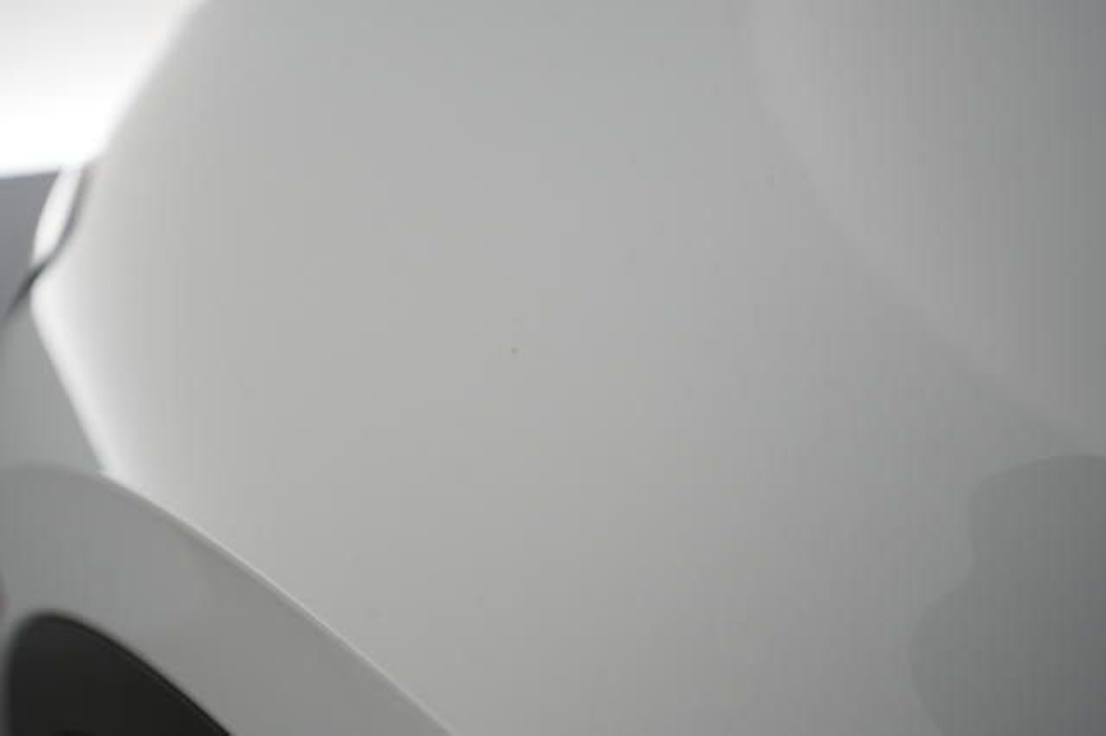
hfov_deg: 65.5
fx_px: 860
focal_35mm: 28
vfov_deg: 46.4
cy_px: 368
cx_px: 553
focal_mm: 28
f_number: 4.5
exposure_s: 1/100
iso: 1250
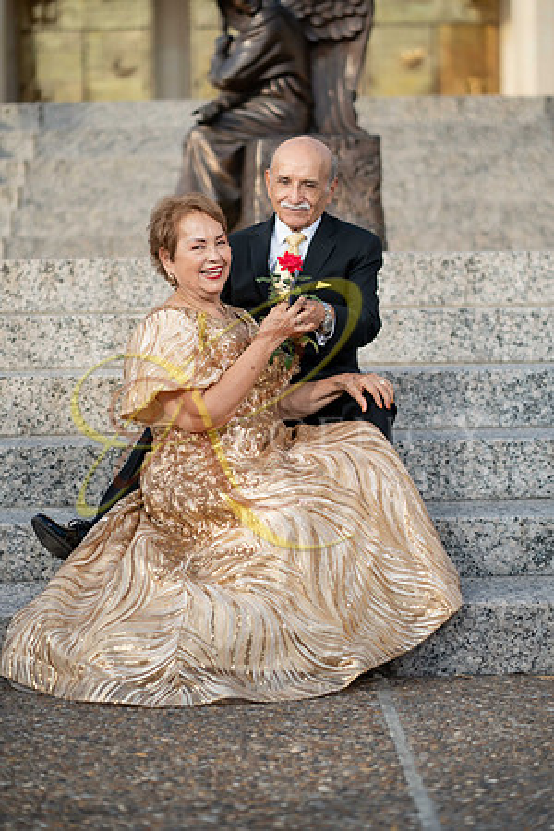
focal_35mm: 85
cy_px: 416
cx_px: 277
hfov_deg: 16.1
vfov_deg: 23.9
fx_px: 1962
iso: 200
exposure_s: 1/2000
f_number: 2.2
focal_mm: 85
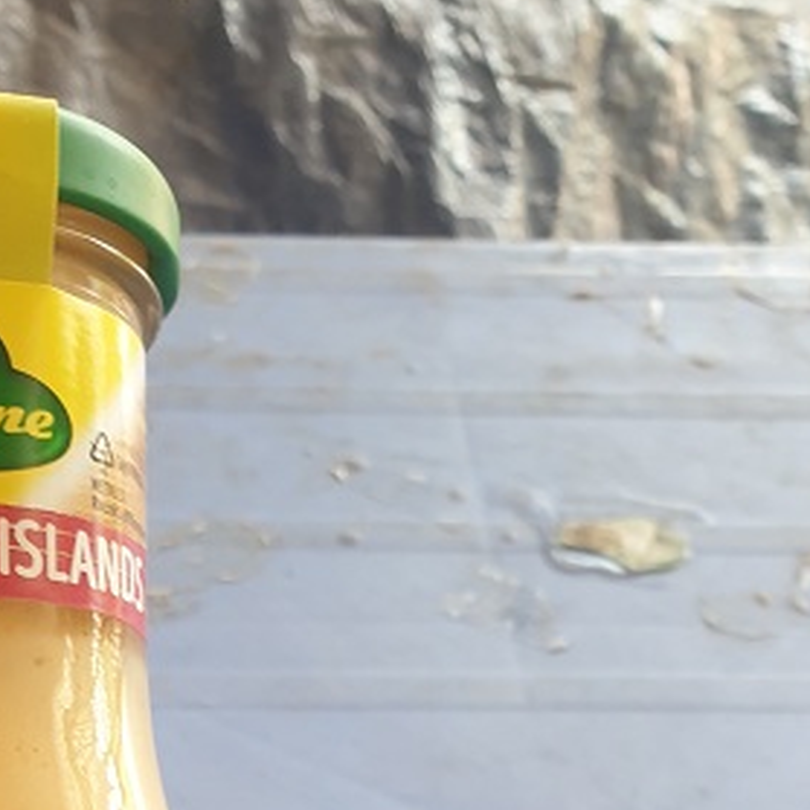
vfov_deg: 22.7
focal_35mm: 66
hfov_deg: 25.5
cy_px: 1103
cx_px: 134
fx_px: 1747
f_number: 2.4
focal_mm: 4.3
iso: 64
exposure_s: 1/50
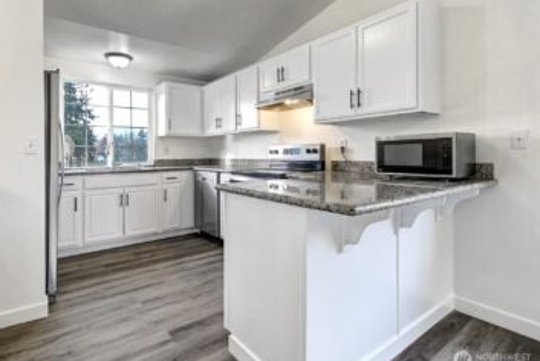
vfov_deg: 70.5
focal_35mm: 17
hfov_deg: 92.7
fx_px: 255
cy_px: 169
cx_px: 236
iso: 3200
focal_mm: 10
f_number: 11
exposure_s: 1/13
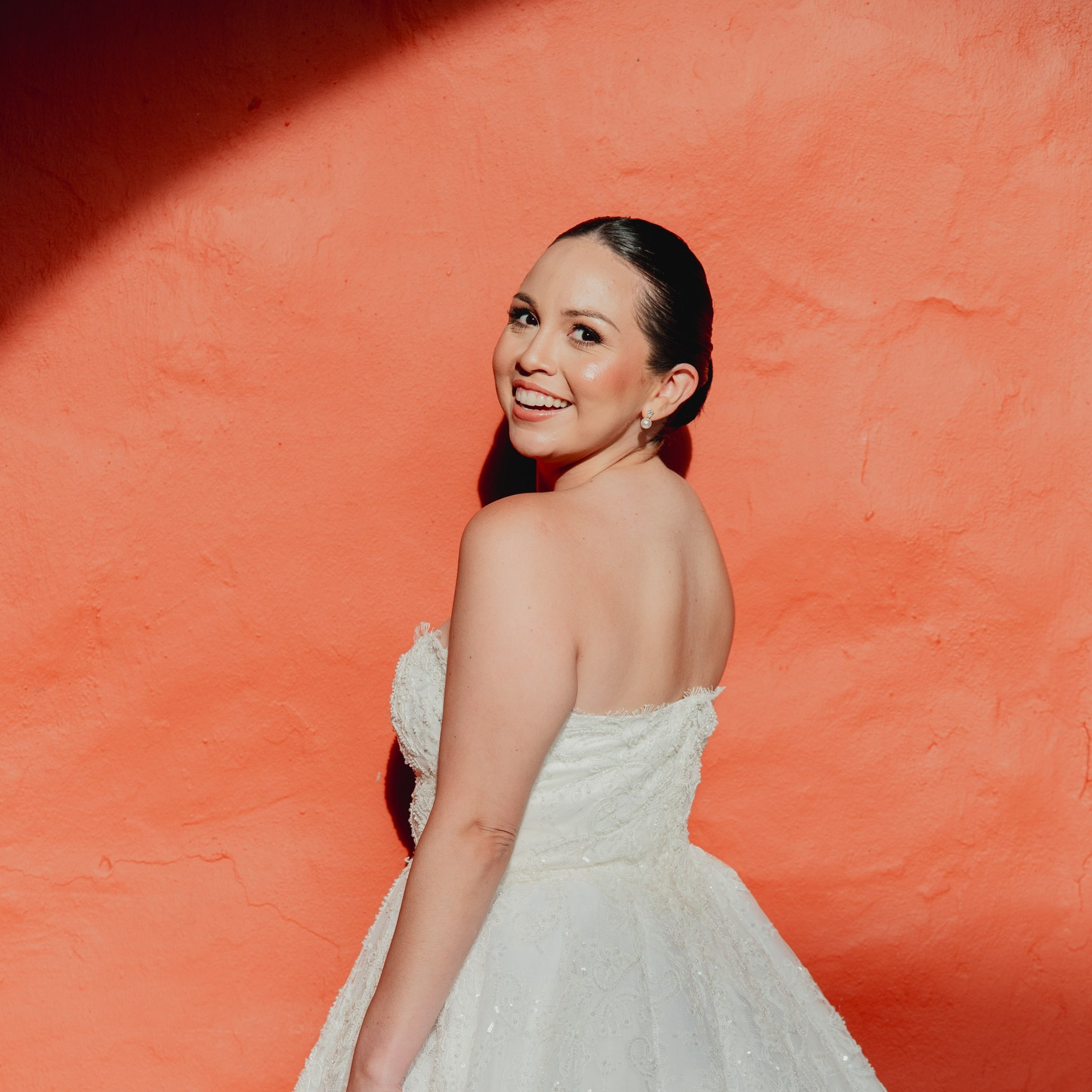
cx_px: 548
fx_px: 3890
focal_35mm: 109
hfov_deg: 16.0
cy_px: 808
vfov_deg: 15.9
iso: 200
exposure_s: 1/320
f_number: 4
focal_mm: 85
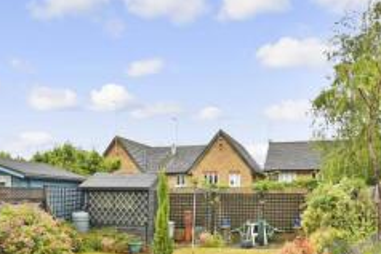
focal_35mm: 30
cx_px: 202
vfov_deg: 42.0
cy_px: 199
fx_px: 318
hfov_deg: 61.9
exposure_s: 1/250
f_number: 8
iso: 250
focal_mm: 10
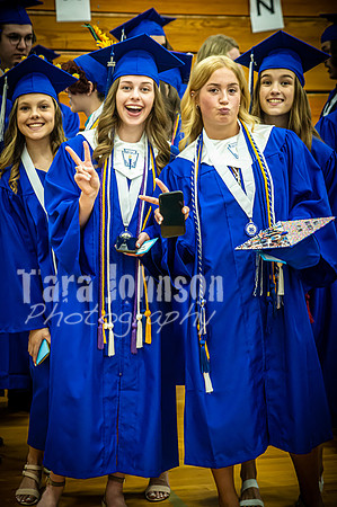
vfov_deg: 19.5
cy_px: 254
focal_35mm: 105
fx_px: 1478
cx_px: 168
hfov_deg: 13.0
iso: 5000
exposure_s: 1/200
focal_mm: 70
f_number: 2.8
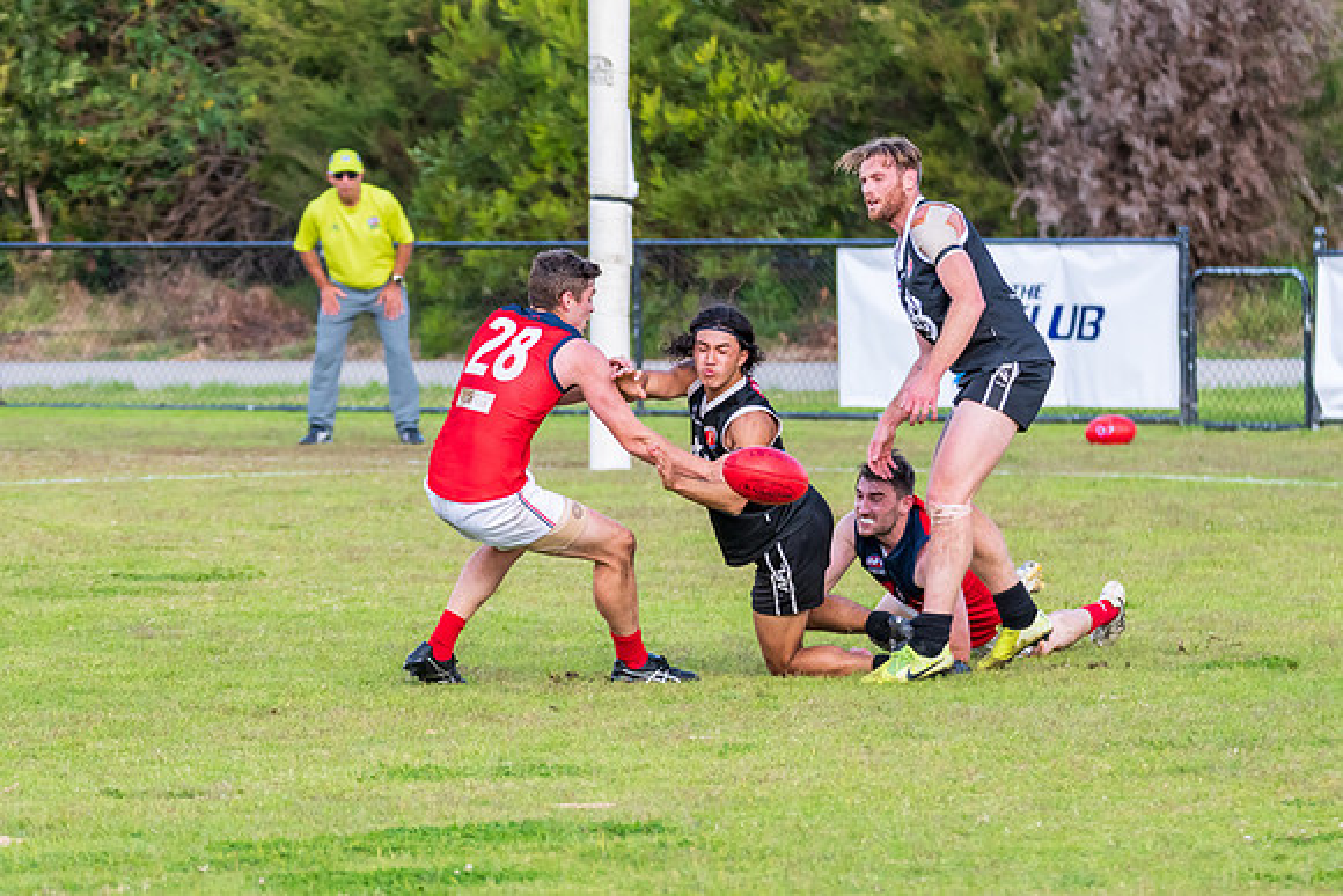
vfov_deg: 3.6
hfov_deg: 5.3
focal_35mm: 387
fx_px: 14443
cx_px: 615
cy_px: 505
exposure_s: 1/1250
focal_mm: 240
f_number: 5.3
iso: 800
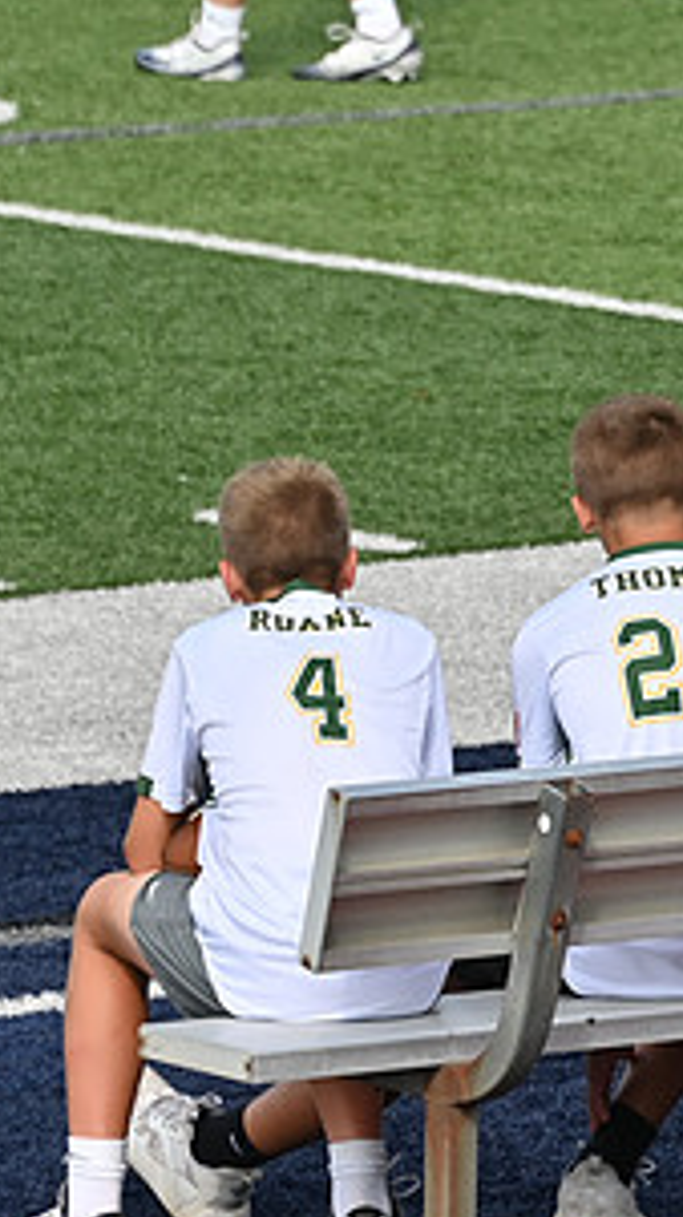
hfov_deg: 2.7
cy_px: 669
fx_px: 14670
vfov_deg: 4.7
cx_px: 1083
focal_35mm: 455
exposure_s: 1/800
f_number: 5.6
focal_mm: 150
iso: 160
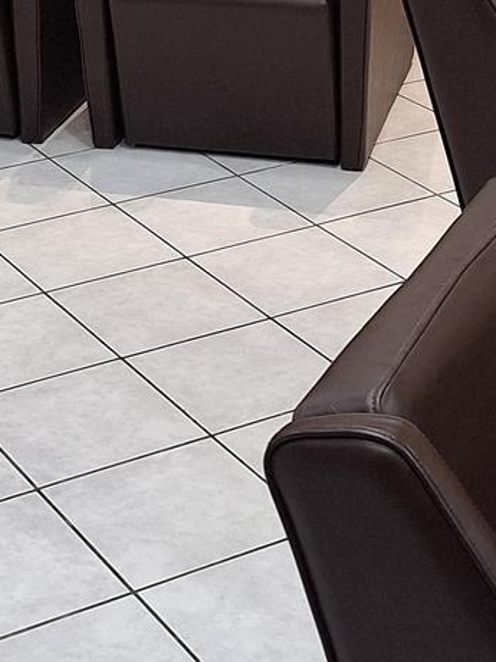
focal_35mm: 96
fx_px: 1834
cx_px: 227
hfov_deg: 15.4
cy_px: -164
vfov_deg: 19.1
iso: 80
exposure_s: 1/50
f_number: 1.8
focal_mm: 5.54
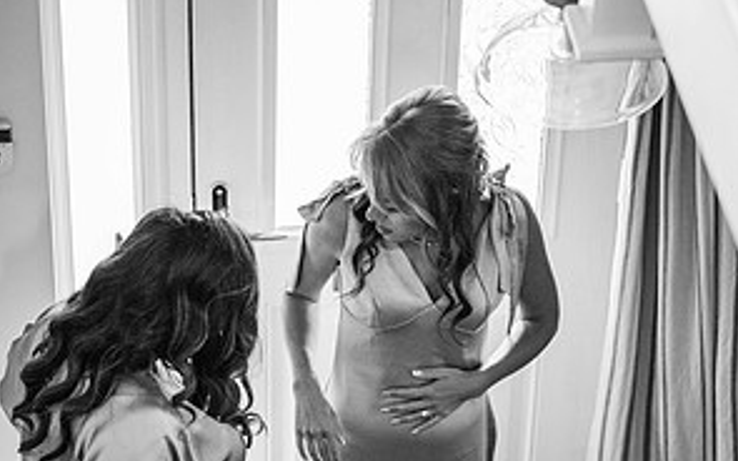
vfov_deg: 9.8
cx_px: 369
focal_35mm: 132
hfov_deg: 15.8
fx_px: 2653
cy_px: 489
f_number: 3.2
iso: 4000
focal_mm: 85
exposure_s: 1/200
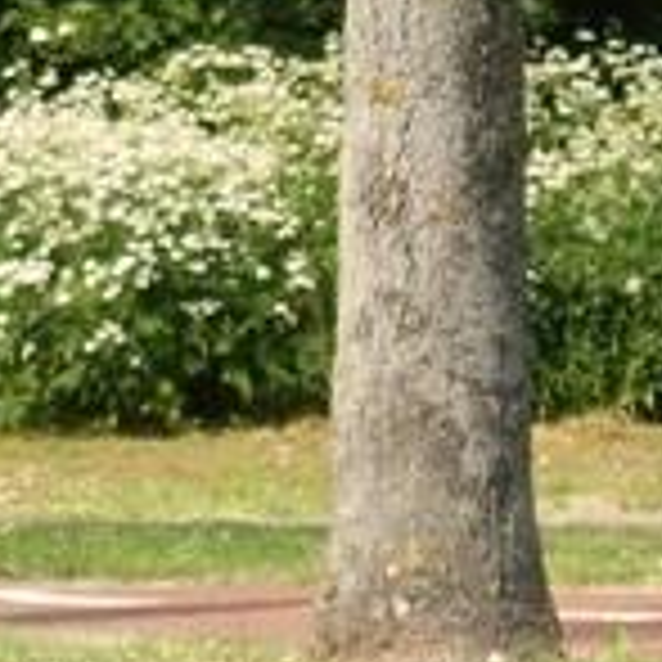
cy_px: -207
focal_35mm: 354
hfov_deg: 4.9
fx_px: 7659
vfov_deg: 4.9
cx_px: -671
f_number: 4.8
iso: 64
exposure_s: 1/250
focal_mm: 19.4
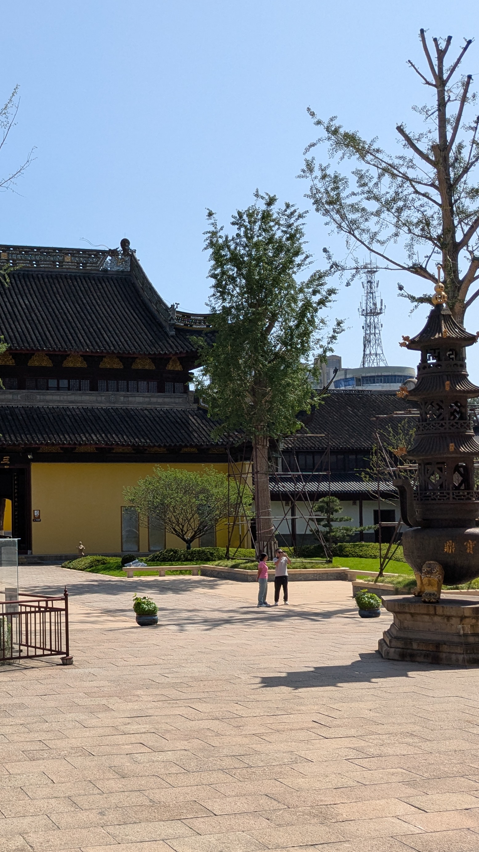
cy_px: 452
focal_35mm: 43
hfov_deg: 26.4
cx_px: 10
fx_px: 971
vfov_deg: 47.3
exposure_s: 1/3891
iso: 58
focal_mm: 4.38
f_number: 1.73
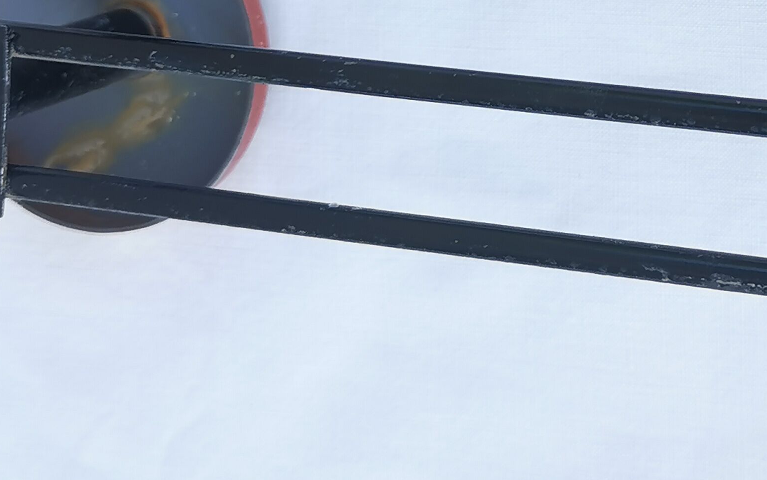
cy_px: -147
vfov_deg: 13.3
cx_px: 589
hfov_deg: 21.6
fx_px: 1986
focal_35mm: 95
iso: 50
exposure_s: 1/259
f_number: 1.8
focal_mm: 5.58
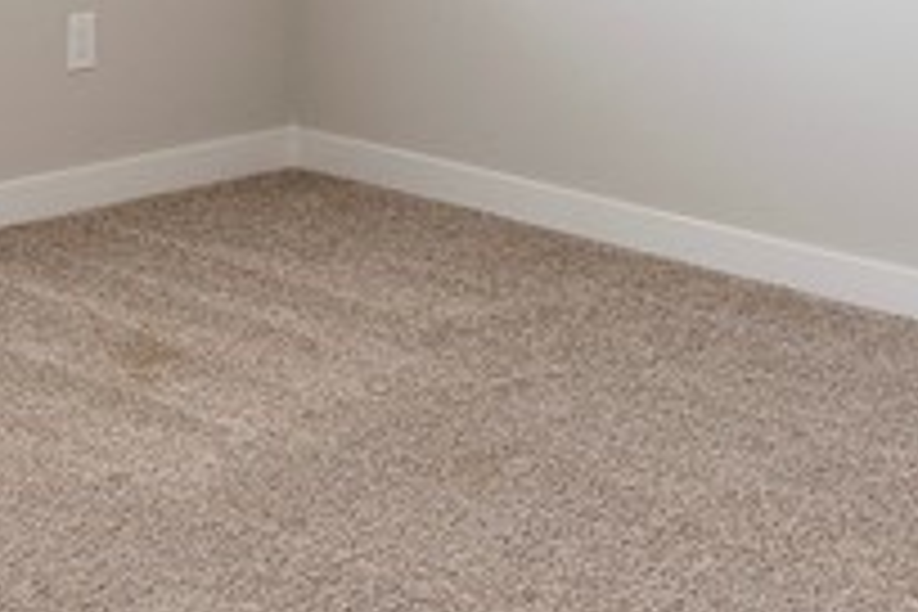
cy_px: -328
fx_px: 2040
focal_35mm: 80
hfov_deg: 25.2
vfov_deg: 15.6
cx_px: 279
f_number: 5.6
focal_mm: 10
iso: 320
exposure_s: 1/2.5
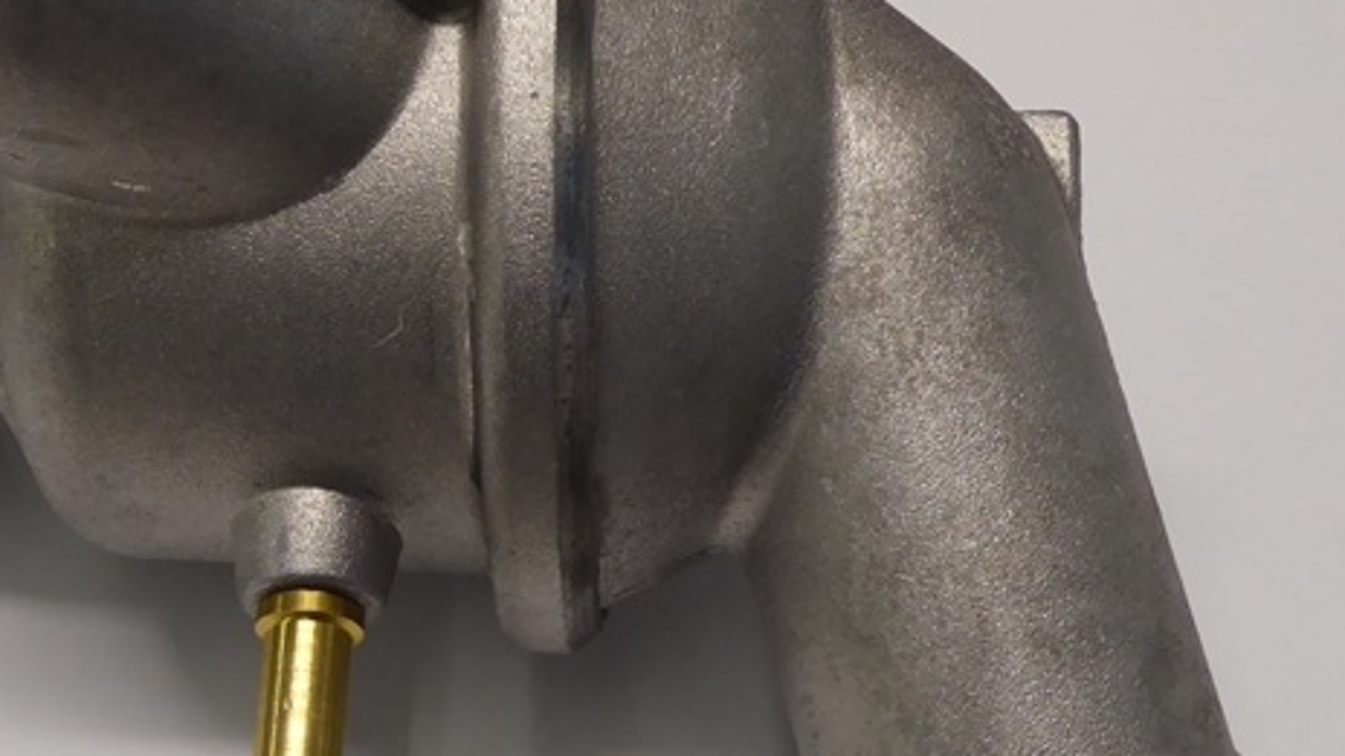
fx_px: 2710
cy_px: 381
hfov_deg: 27.6
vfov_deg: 15.9
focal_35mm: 76
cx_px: 417
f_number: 3.7
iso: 320
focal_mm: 6.3
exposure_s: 1/60
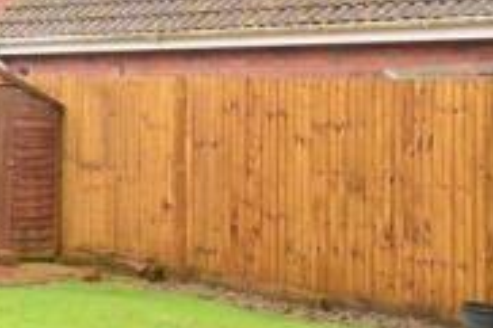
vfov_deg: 12.6
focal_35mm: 108
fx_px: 1478
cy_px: 54
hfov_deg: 17.0
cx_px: -257
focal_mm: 20
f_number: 13
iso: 640
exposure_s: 1/25
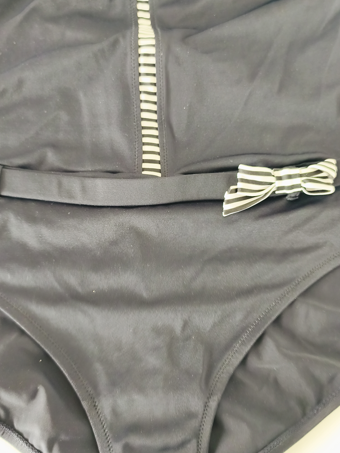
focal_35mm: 33
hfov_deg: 42.9
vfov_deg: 55.4
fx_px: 432
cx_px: 168
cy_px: 226
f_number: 1.65
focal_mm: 6.14
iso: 125
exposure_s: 1/40
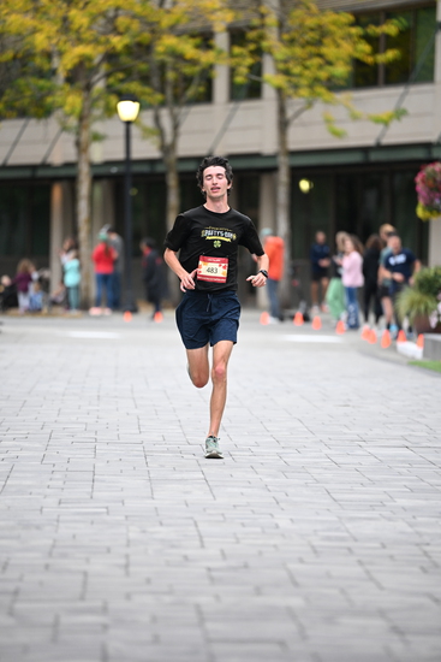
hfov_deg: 6.9
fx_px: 3672
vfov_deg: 10.3
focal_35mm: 200
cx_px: 220
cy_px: 331
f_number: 2.8
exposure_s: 1/1000
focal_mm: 200
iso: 1600
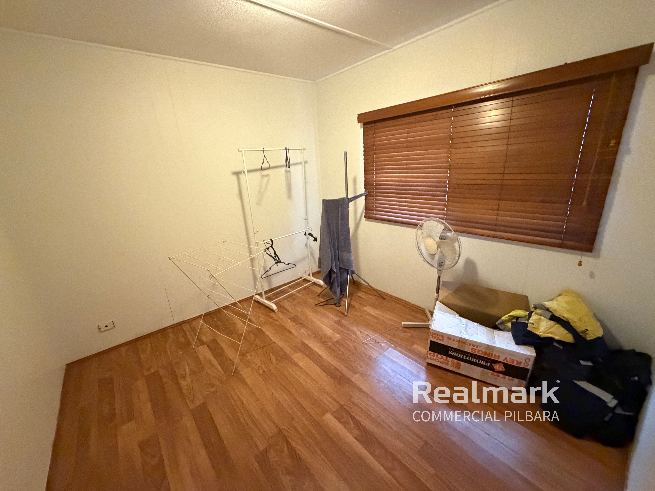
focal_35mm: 14
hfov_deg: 102.1
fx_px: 265
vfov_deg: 85.7
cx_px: 328
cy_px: 246
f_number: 2.2
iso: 800
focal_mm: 2.22
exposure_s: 1/50
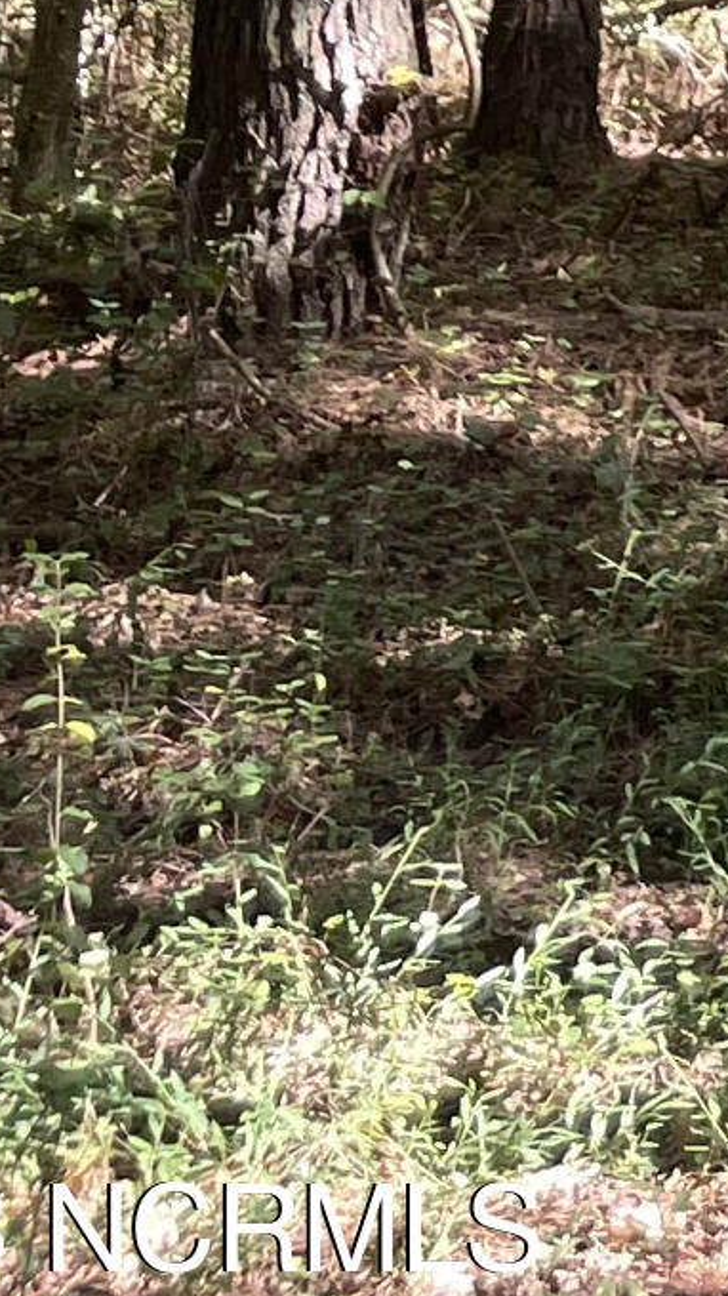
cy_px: -719
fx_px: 4294
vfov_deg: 15.6
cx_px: 2502
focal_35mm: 125
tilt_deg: +4.3
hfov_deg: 7.8
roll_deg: -0.2
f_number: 1.6
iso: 32
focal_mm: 4.2
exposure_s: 1/121
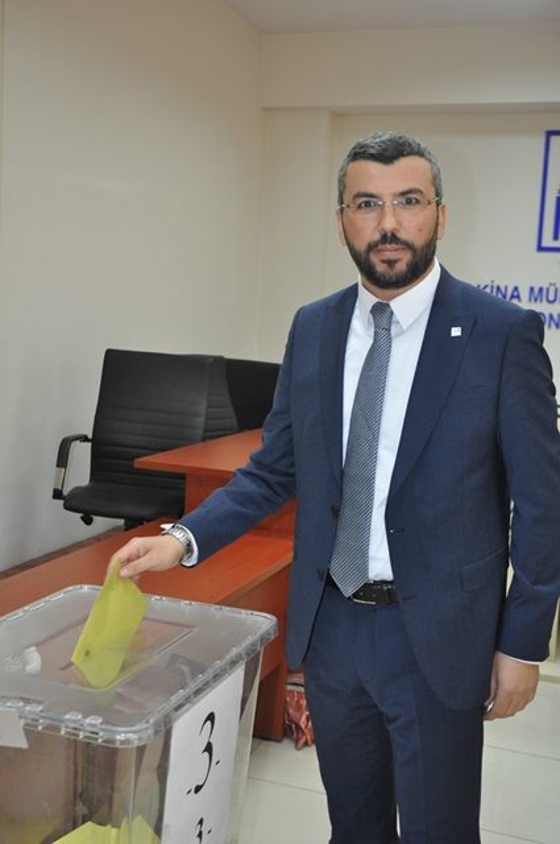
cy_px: 422
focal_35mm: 44
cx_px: 280
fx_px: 1018
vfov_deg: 45.0
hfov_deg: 30.8
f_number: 3.8
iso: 800
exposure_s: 1/60
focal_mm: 29
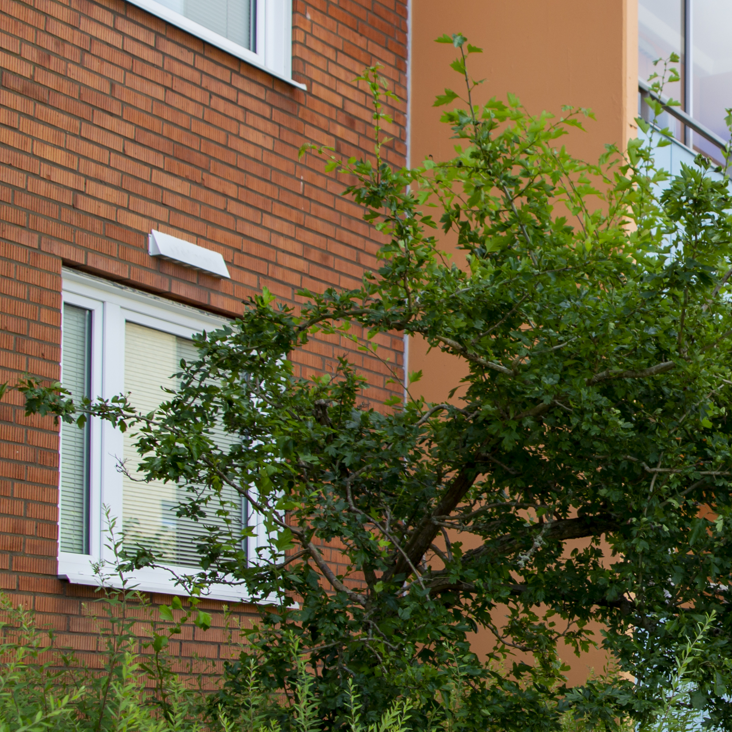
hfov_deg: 24.2
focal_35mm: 67
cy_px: 395
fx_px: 1603
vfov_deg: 25.7
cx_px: 790
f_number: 6.3
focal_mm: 24
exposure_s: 1/160
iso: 100
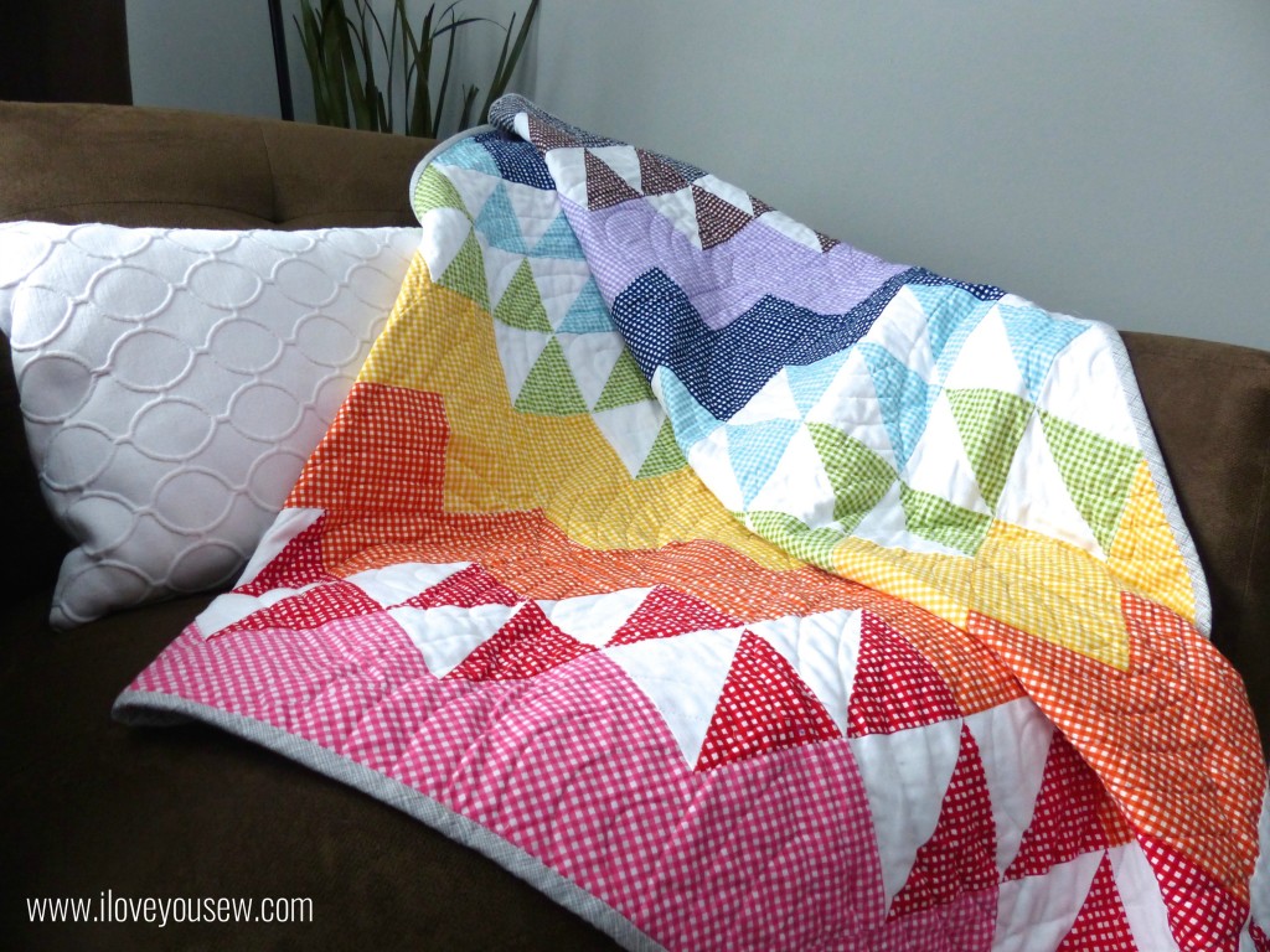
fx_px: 917
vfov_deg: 54.9
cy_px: 476
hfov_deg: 69.4
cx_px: 635
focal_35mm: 25
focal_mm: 4.5
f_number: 2.8
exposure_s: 1/60
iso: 320
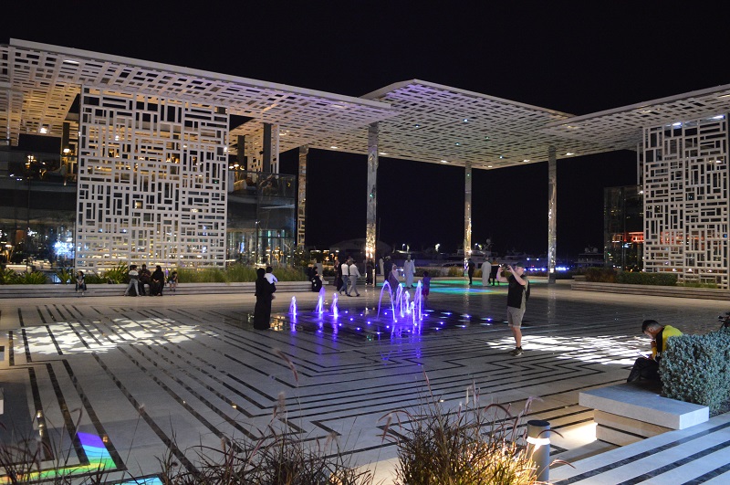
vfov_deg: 47.8
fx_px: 547
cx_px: 365
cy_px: 242
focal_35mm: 27
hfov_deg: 67.5
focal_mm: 18
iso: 3200
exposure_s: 1/15
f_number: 3.5
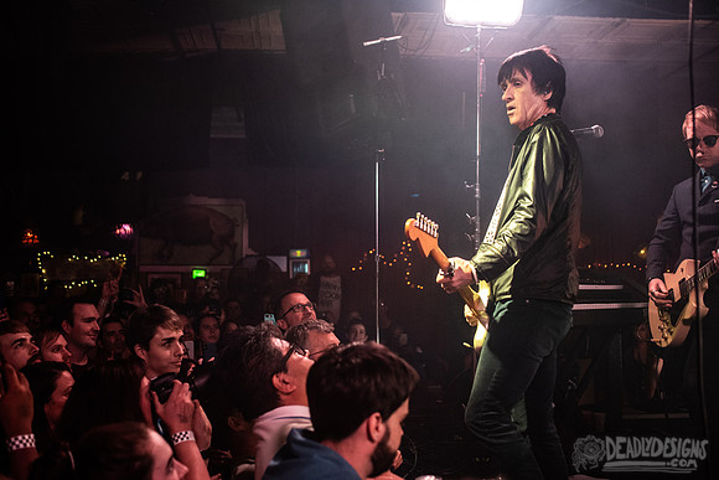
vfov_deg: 33.3
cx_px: 360
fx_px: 802
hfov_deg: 48.3
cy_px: 240
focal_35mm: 40
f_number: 2.8
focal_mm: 35
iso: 2000
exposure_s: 1/320
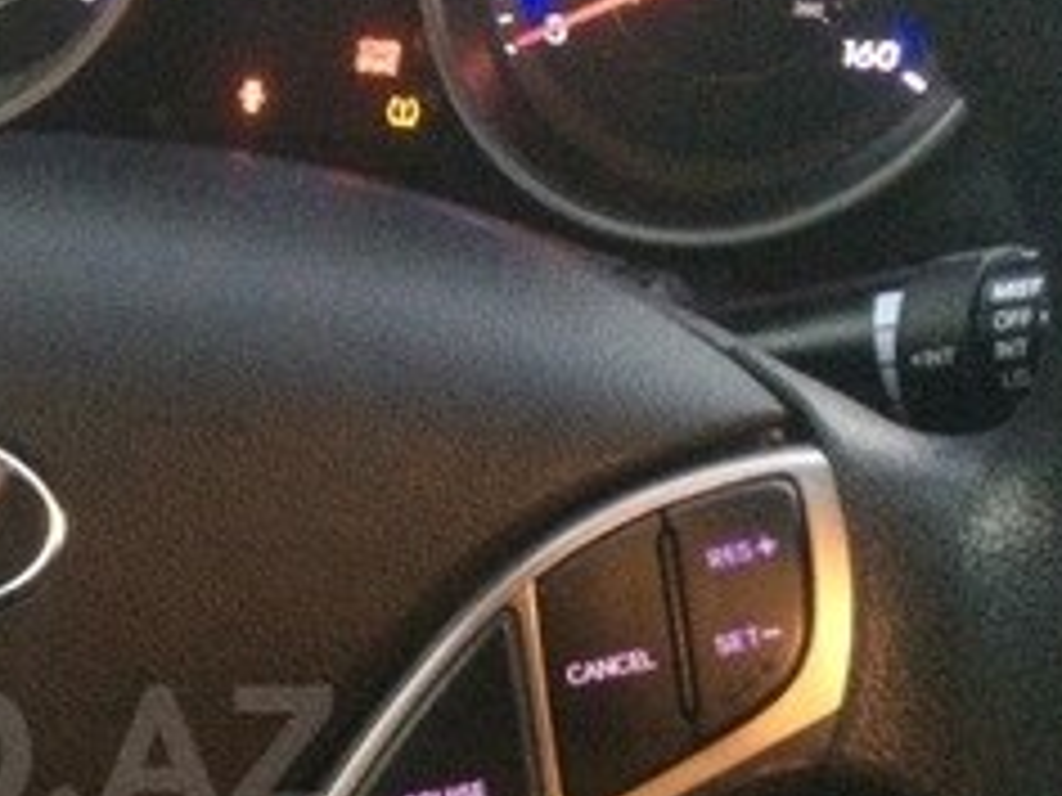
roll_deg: +5.0
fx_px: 2485
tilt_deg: -36.0
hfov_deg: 22.6
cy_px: 753
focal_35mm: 81
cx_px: -126
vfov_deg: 17.9
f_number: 2.2
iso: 320
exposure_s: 1/17
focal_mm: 4.15
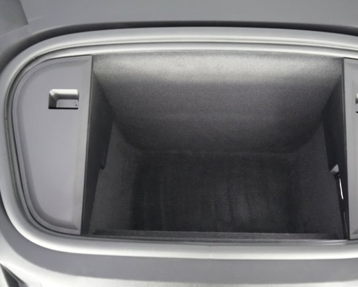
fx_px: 318
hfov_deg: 58.4
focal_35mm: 30
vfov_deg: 48.5
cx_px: 213
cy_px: 145
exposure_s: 1/125
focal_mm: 26
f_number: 2.8
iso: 12800
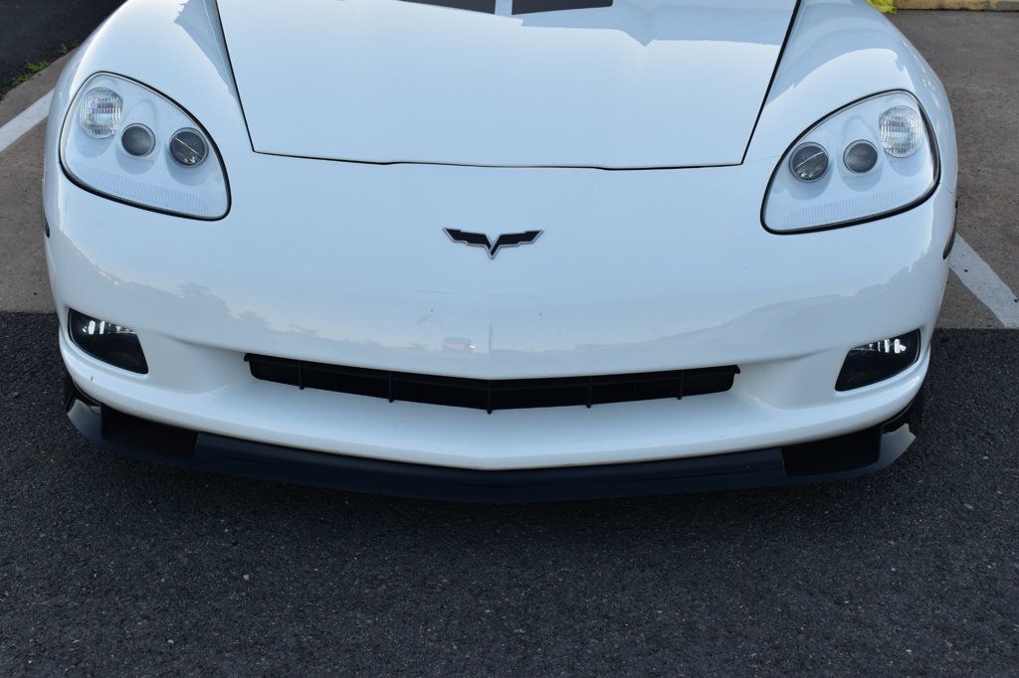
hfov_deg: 41.1
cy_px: 339
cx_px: 510
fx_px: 1358
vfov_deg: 28.1
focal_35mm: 48
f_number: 9
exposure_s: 1/100
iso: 400
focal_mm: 32
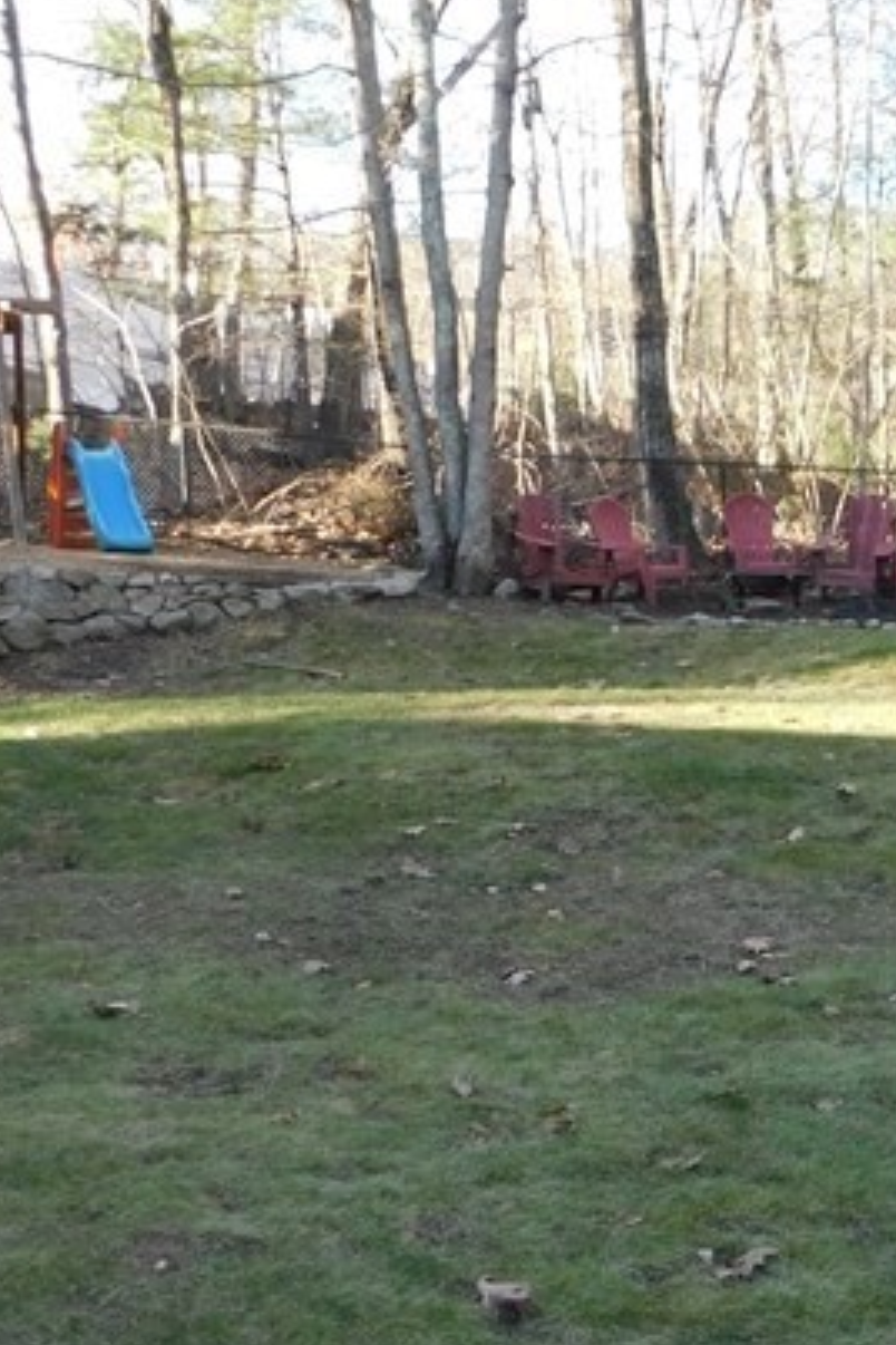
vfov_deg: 32.6
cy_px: 883
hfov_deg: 19.9
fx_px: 2277
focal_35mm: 61
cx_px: 1260
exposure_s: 1/125
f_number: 3
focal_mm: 4
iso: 125
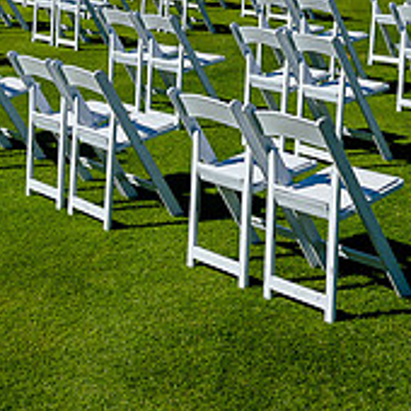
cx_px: 319
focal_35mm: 81
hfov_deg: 21.2
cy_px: -5
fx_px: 1088
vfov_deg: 20.7
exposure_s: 1/2500
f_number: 6.3
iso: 400
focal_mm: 28
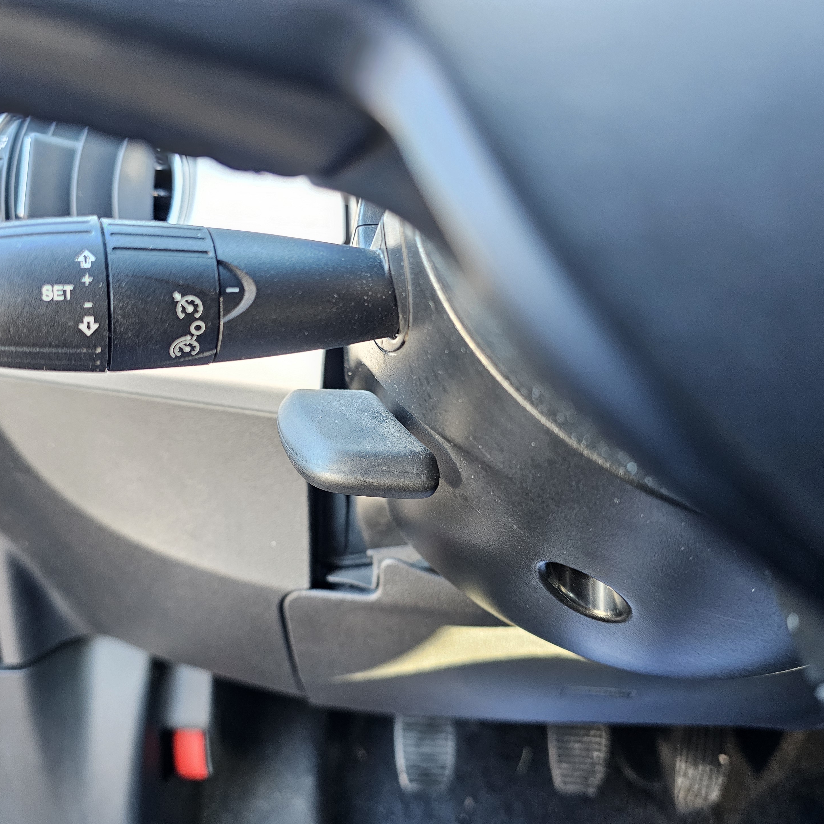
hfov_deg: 57.2
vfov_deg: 57.3
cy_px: 418
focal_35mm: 28
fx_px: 754
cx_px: 369
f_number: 1.7
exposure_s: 1/100
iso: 800
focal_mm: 6.3
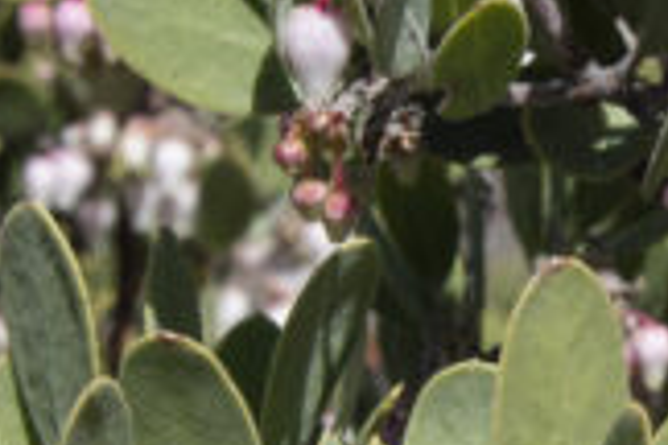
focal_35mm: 253
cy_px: 330
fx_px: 4694
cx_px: 870
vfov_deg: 5.4
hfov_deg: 8.0
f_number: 11
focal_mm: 27
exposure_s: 1/320
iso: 200
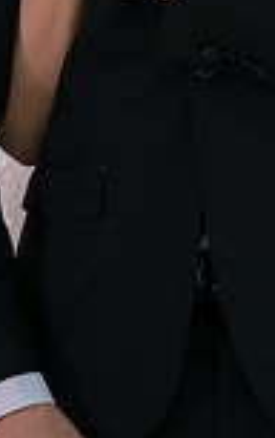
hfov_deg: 5.2
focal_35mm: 254
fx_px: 3037
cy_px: -152
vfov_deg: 8.1
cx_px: 159
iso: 250
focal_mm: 85
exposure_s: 1/320
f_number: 2.5
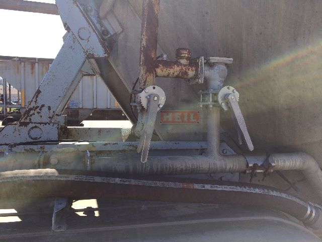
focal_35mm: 29
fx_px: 270
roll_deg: +0.6
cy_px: 121
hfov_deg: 61.7
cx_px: 161
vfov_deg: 48.2
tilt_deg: -4.2
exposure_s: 1/954
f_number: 2.2
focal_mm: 4.15
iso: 32
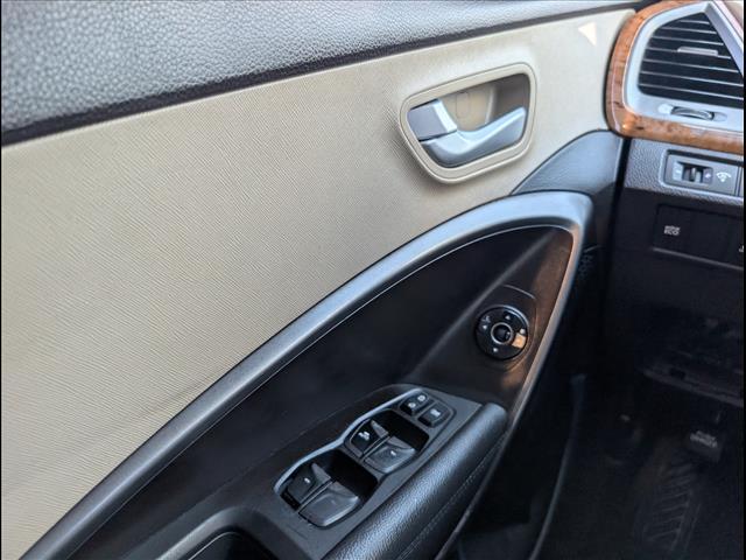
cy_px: 280
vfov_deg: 56.8
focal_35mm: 24
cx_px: 373
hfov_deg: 71.6
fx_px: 517
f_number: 1.68
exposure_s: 1/204
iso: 23
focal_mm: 6.9
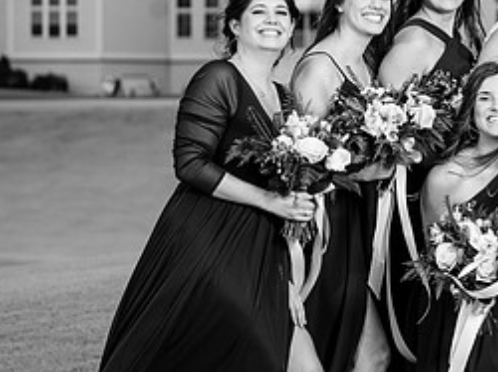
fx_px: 4527
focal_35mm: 315
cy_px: 135
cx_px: 474
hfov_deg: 6.3
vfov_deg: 4.7
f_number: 5.6
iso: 200
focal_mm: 131
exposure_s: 1/250
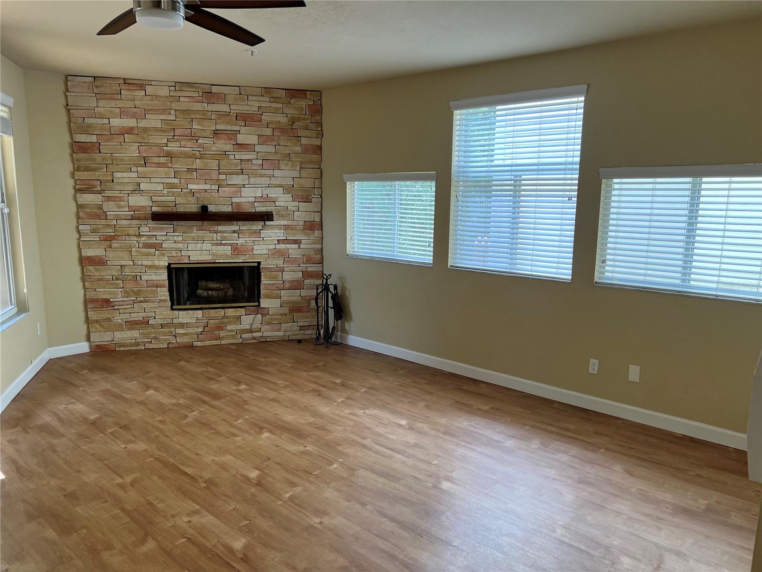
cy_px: 286
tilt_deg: -9.2
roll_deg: -1.0
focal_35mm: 26
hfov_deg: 67.3
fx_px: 572
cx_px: 381
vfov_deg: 53.1
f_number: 1.5
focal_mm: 5.7
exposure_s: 1/125
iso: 64
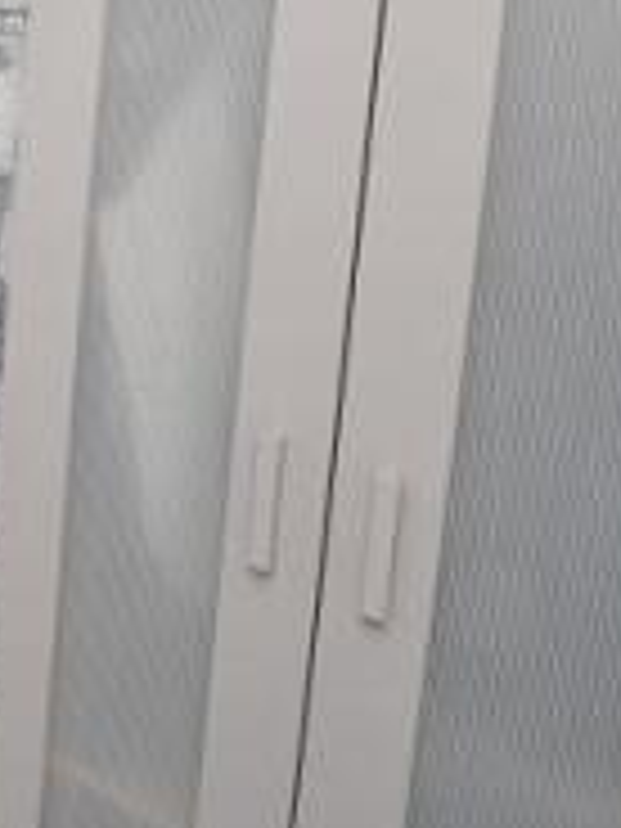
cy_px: 115
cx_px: -434
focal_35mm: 41
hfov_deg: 23.2
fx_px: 981
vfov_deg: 42.7
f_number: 4.5
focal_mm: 8
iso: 200
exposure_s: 1/60
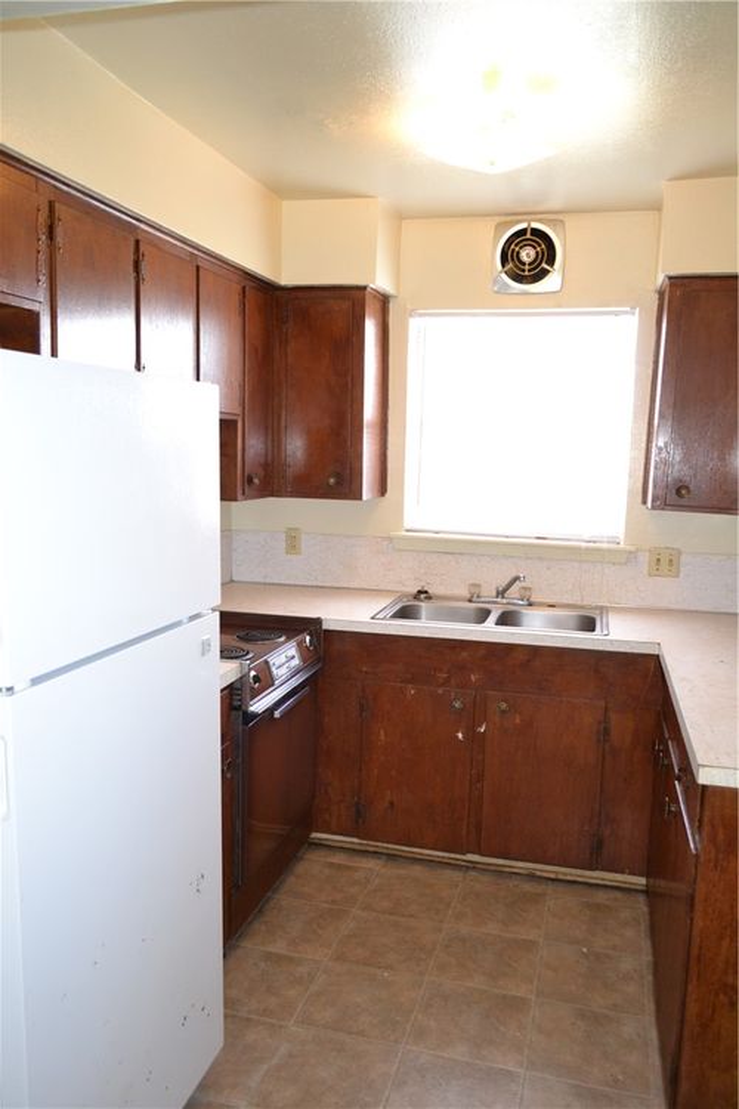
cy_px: 554
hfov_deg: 47.9
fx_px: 831
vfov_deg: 67.4
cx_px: 370
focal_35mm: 27
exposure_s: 1/60
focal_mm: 18
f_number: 3.5
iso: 1000
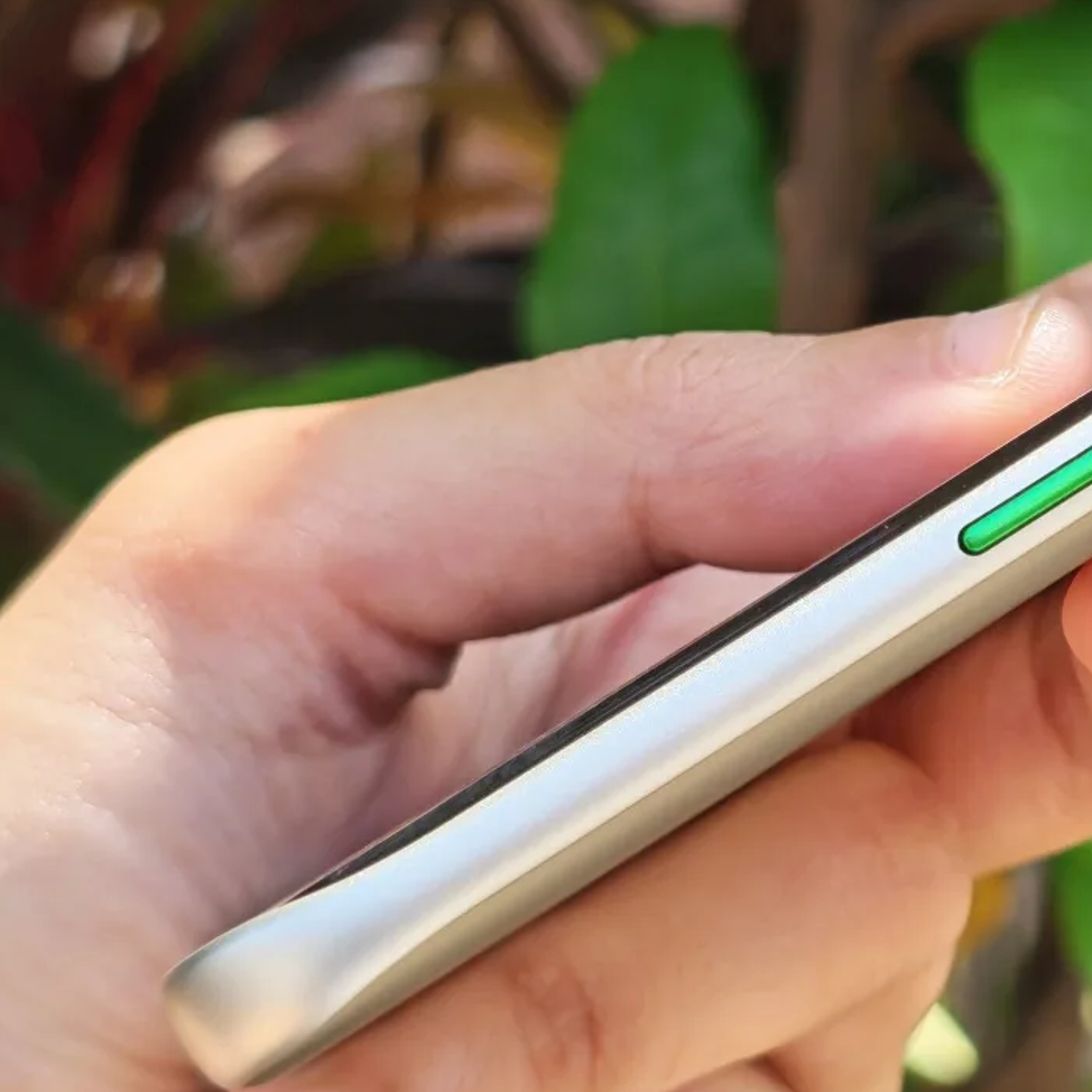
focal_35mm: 116
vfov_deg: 14.9
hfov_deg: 14.6
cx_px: 1271
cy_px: 188
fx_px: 4140
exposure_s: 1/900
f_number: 1.6
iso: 50
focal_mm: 5.4
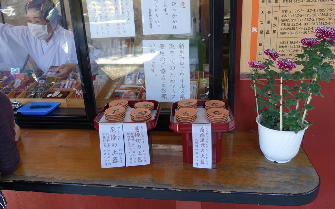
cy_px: 101
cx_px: 169
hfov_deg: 59.7
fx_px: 292
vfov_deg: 39.4
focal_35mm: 32
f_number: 2.8
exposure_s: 1/80
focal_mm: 11.22
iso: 125
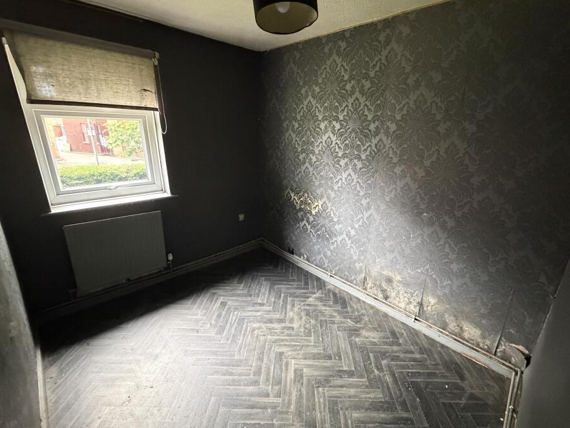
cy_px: 214
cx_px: 303
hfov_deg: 94.4
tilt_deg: -17.5
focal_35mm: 16
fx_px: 263
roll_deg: -1.7
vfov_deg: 78.1
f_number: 2.2
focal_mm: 2.22
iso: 1000
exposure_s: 1/60
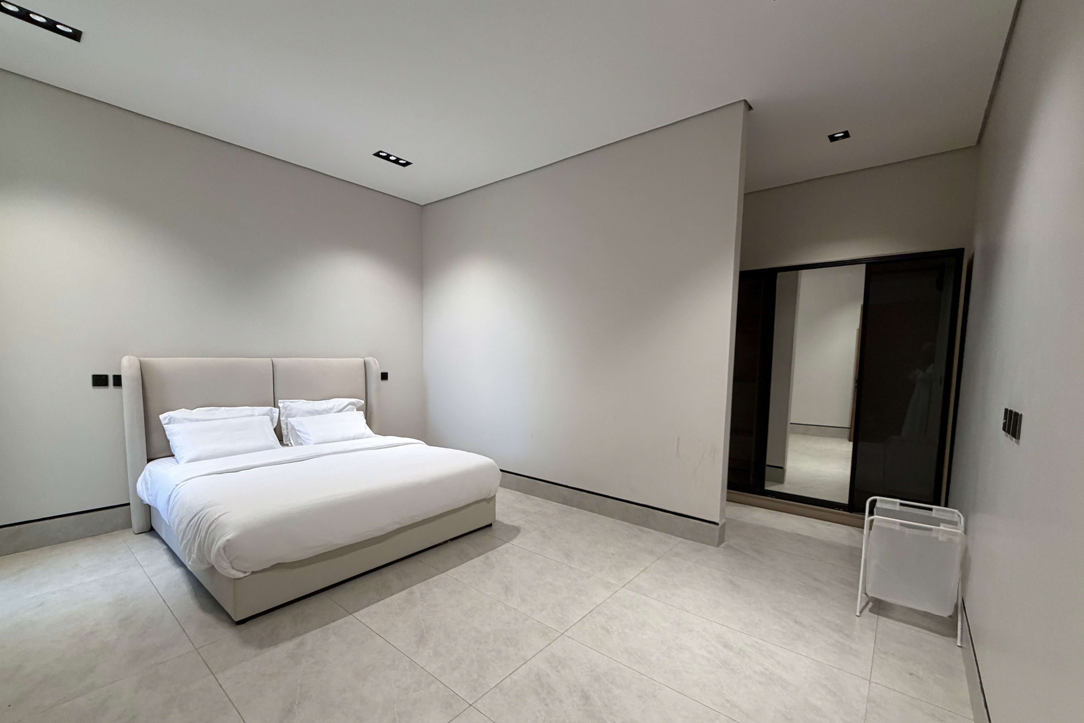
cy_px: 394
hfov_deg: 100.4
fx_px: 452
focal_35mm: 15
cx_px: 542
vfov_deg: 77.1
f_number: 2.2
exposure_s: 1/60
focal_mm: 2.22
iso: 200
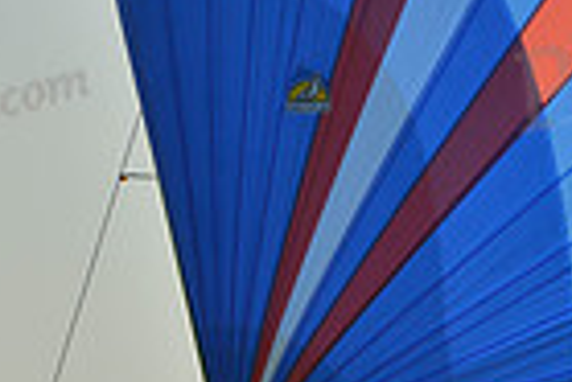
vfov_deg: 3.1
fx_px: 6982
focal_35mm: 439
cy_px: 676
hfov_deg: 4.7
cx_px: 305
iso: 200
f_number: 8
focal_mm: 105
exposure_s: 1/1250
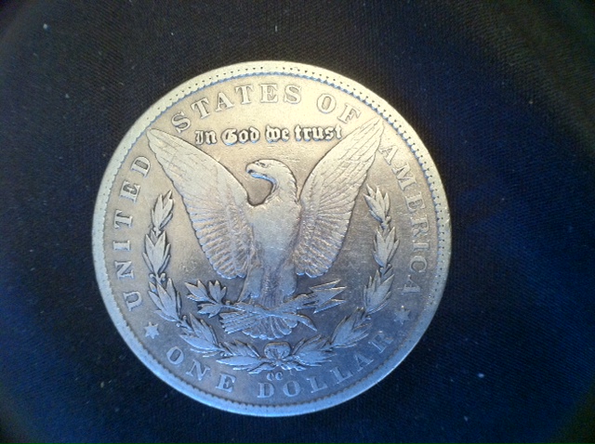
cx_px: 298
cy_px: 222
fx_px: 601
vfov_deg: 40.6
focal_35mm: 35
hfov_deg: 52.7
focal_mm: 3.85
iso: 320
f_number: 2.8
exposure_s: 1/15
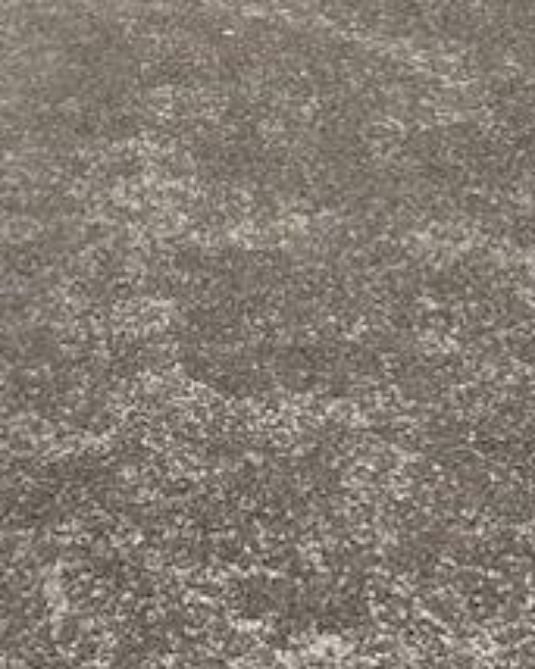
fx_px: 2773
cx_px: -172
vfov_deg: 13.2
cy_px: -253
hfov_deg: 10.8
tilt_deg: -3.0
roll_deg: +1.0
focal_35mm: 140
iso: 80
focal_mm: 6.76
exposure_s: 1/7143
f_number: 1.78
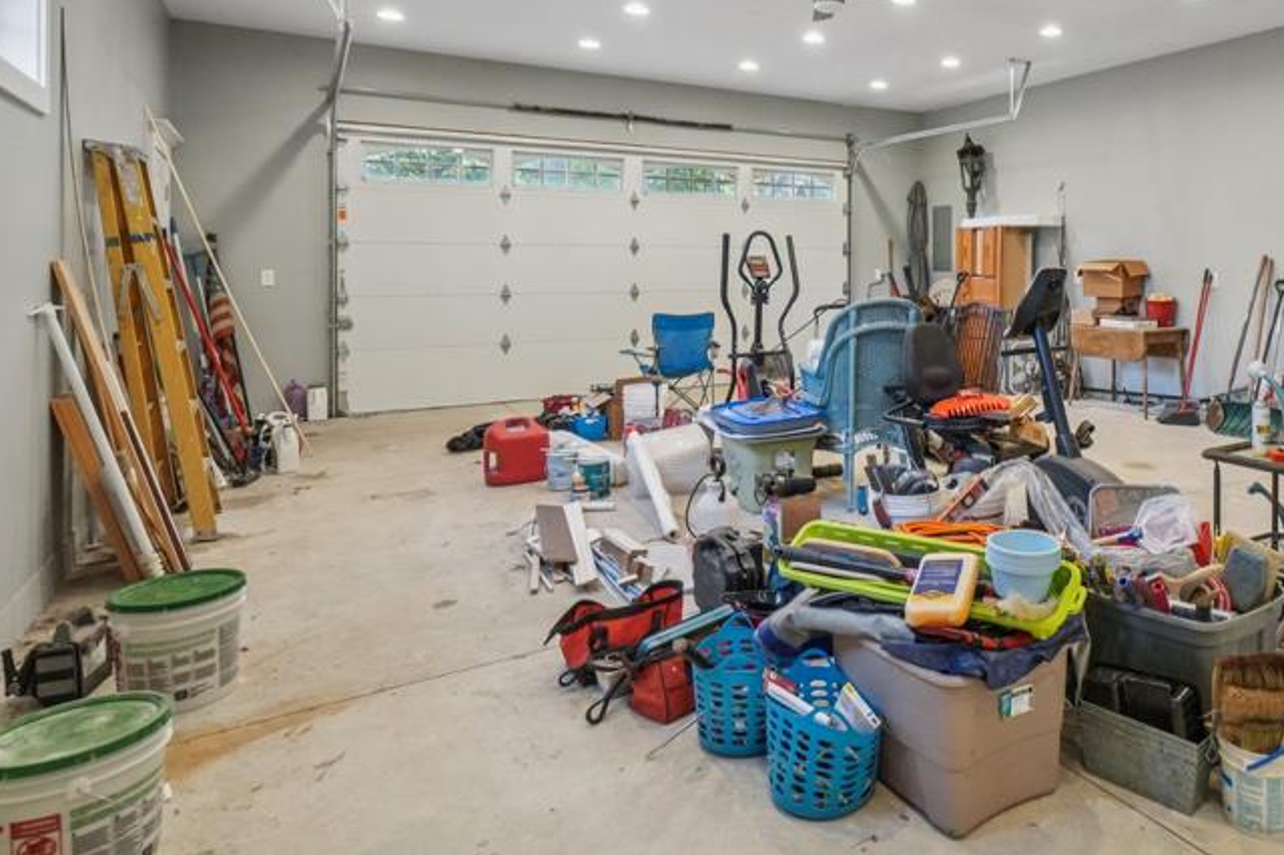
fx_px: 856
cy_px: 275
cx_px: 955
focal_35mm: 24
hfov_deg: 69.2
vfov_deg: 51.9
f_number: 8
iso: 1600
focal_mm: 10
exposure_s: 1/30
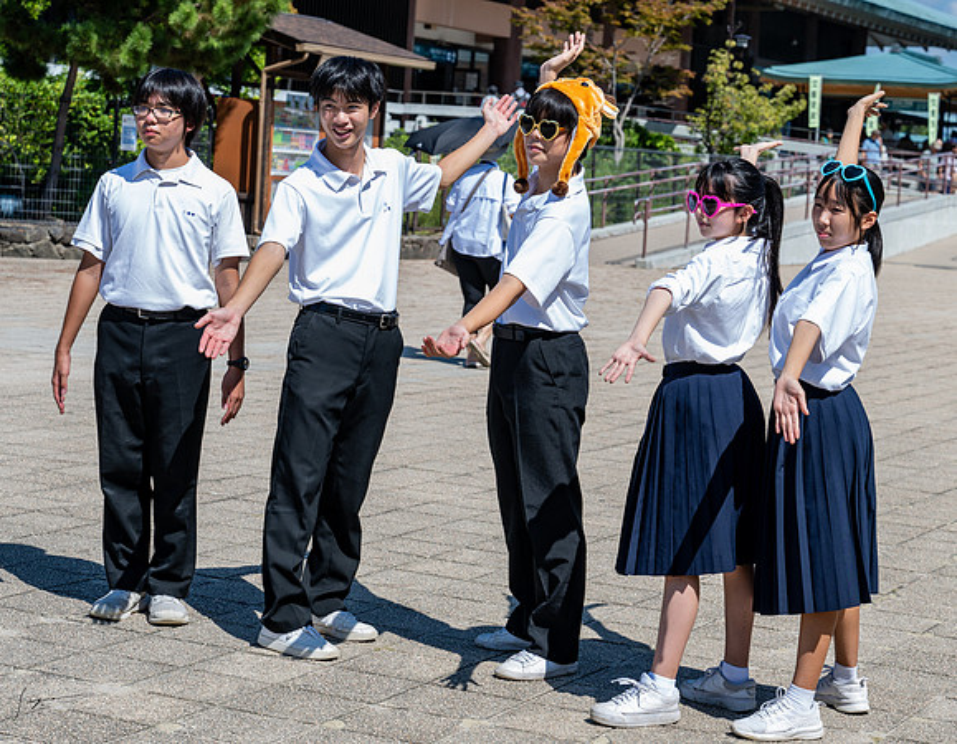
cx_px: 486
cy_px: 330
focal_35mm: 85
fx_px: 2379
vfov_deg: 17.8
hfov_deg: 22.7
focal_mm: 69
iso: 64
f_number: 5.6
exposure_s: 1/250
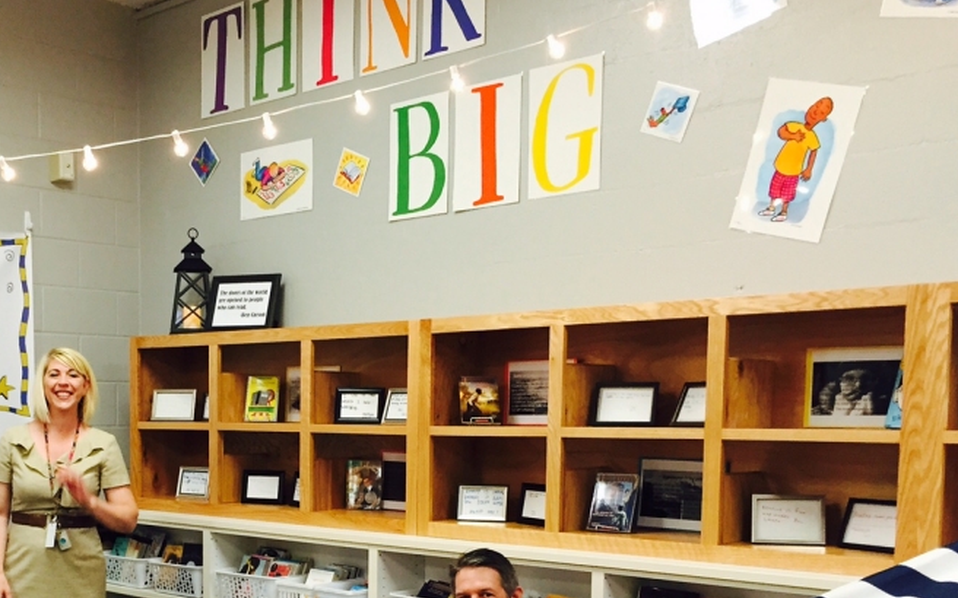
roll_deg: -0.1
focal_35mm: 48
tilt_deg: -6.6
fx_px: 1253
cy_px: 525
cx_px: 256
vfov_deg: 26.1
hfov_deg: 40.8
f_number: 2.2
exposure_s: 1/30
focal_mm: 4.15
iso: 125
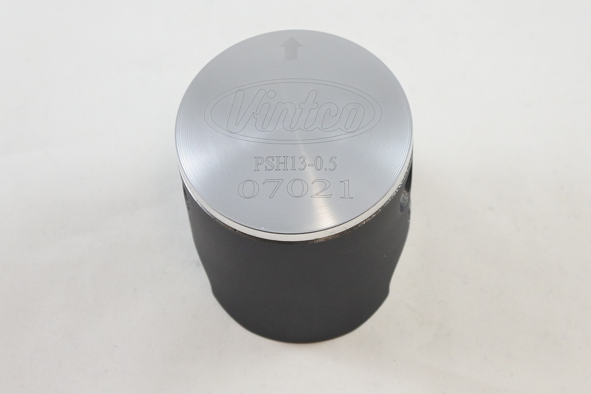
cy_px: 197
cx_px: 296
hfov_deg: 35.6
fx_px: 919
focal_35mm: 56
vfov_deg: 24.2
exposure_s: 1/125
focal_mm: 21
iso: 560
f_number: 4.8
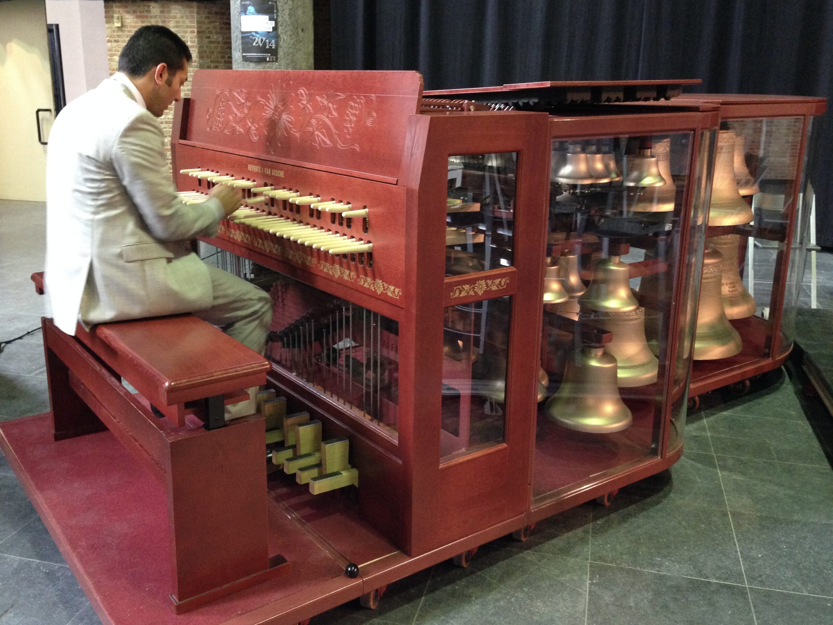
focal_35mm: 33
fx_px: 794
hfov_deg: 55.4
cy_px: 312
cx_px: 416
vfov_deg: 42.9
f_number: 2.4
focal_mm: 4.12
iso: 400
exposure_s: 1/20
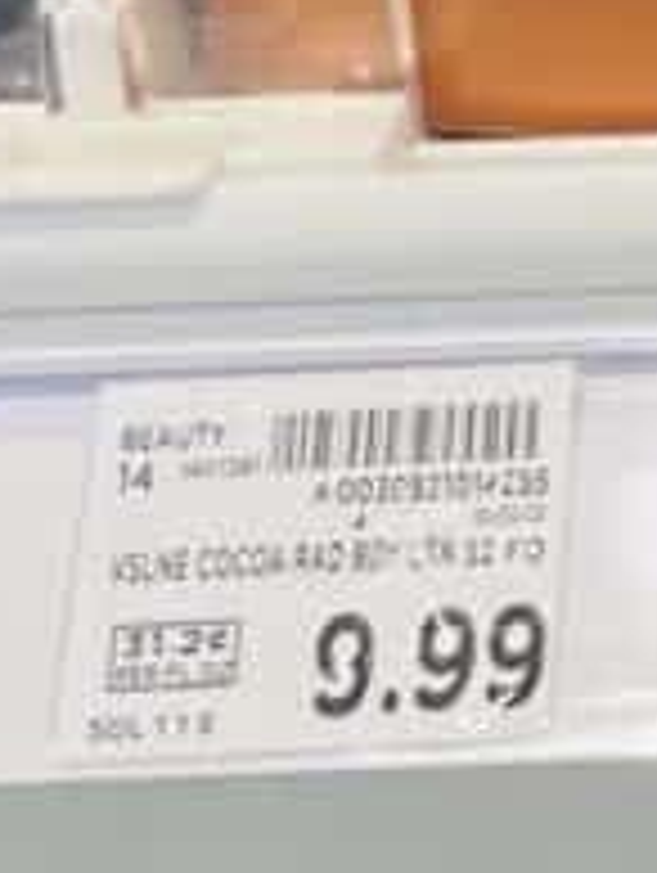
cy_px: -634
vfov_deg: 13.2
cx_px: 1593
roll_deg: +1.3
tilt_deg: -20.4
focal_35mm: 137
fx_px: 3459
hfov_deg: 9.6
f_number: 1.6
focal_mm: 4.2
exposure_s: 1/60
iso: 80
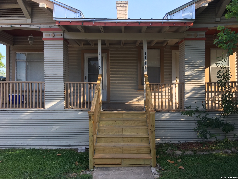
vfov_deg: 48.2
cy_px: 90
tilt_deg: +2.4
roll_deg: +0.3
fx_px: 199
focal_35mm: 29
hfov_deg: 61.7
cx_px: 119
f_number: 2.2
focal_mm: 4.15
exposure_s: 1/229
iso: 25
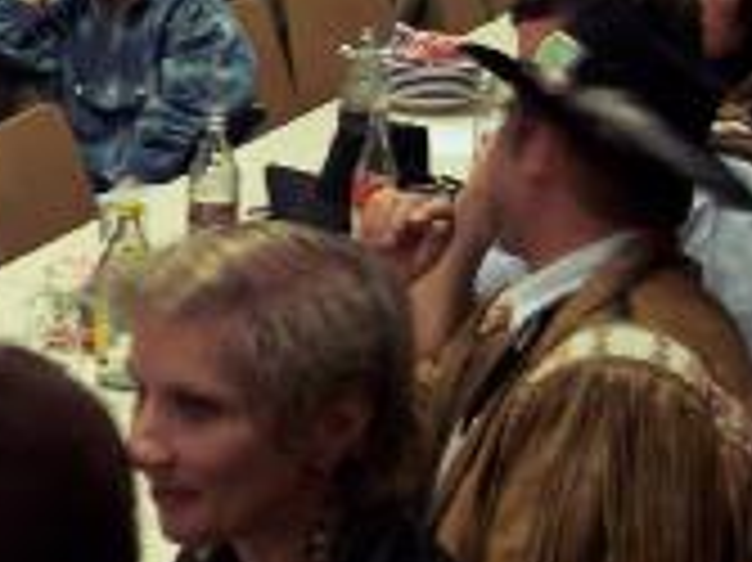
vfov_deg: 12.5
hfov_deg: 16.4
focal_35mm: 117
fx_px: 2540
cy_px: -34
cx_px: -27
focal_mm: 8
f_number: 3.4
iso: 200
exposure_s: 1/8
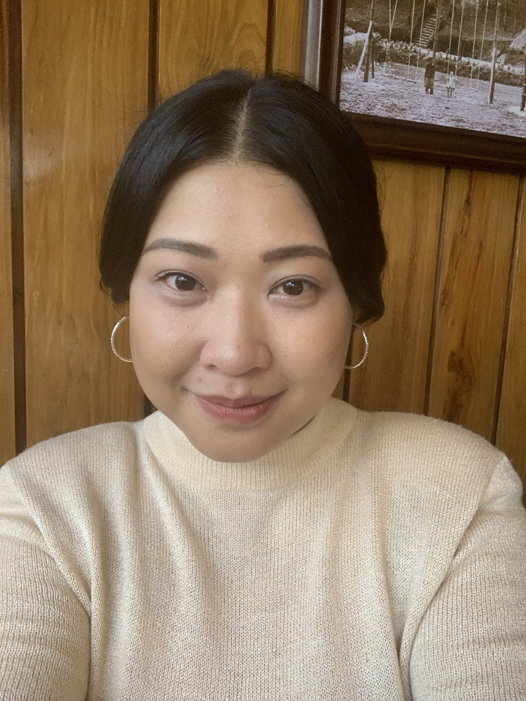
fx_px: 648
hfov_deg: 44.2
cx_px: 263
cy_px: 350
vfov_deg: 56.8
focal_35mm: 32
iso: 250
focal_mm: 2.87
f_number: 2.2
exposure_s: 1/60
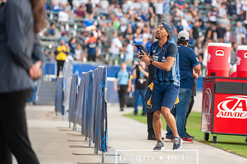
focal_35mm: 205
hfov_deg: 10.0
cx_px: 157
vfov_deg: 6.7
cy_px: 70
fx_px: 1405
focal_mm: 150
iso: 1250
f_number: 2.8
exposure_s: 1/320
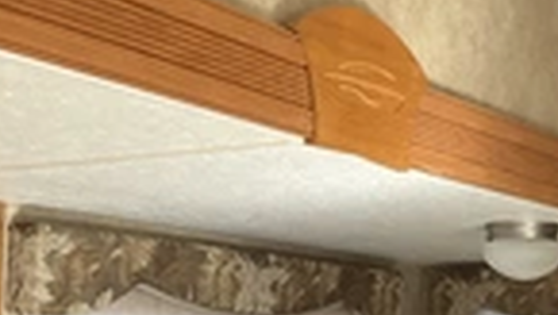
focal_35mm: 87
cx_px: 554
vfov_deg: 13.7
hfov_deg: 23.4
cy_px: 346
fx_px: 1289
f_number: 1.8
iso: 50
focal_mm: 3
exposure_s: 1/122
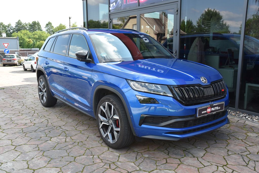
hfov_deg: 55.8
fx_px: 245
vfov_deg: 38.9
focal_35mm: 34
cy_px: 86
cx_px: 130
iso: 500
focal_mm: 34
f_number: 8
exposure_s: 1/200
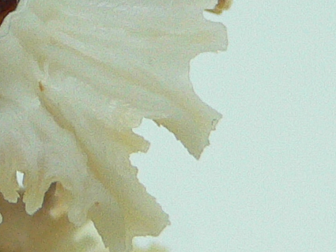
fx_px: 1612
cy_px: -6
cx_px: -97
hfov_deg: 11.6
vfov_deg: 8.9
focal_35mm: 166
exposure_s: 1/60
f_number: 2.8
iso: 150
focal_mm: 4.6
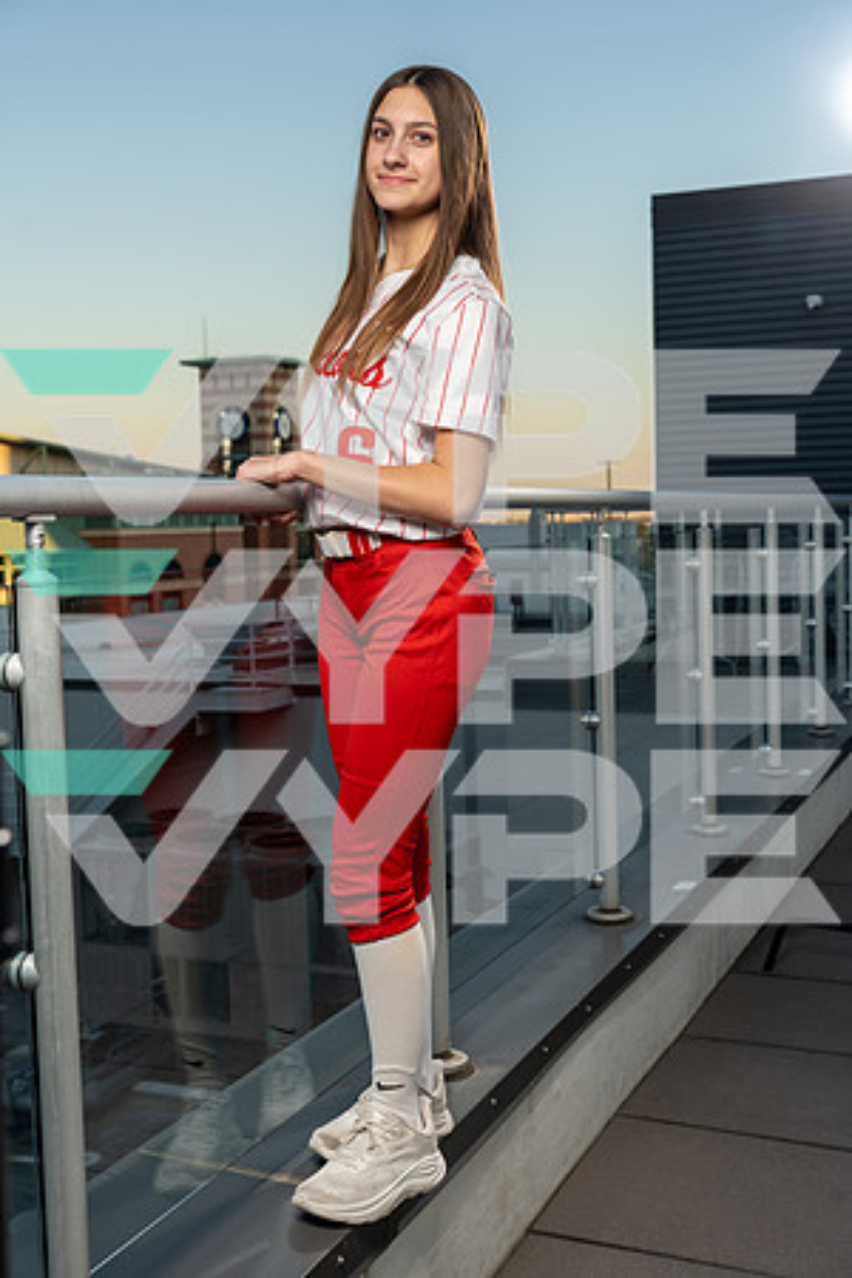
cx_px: 426
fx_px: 1526
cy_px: 639
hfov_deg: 31.2
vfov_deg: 45.4
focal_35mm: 43
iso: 100
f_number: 5.6
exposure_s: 1/250
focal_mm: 43
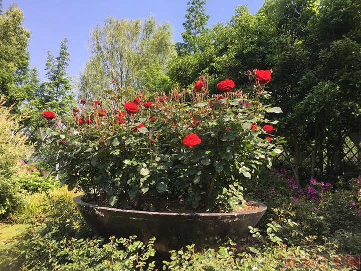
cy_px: 136
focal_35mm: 29
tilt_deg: +6.3
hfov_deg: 61.7
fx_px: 302
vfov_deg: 48.2
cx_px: 180
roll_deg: -0.7
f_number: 2.2
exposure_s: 1/610
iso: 25
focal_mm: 4.15
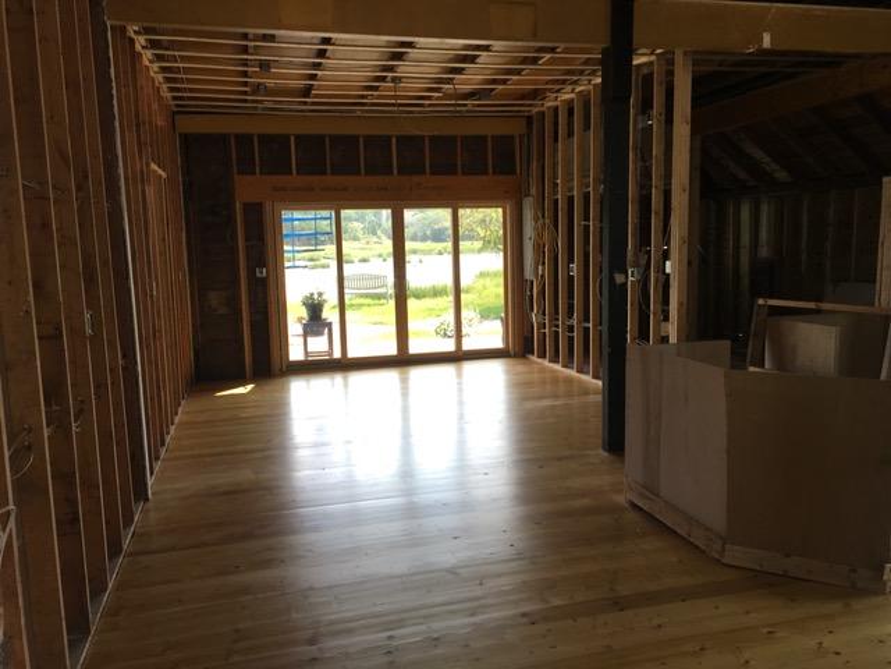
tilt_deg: -8.8
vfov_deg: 48.2
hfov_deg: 61.7
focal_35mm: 29
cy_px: 334
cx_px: 446
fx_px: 746
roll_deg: +0.4
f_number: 2.2
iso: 25
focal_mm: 4.15
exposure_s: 1/126
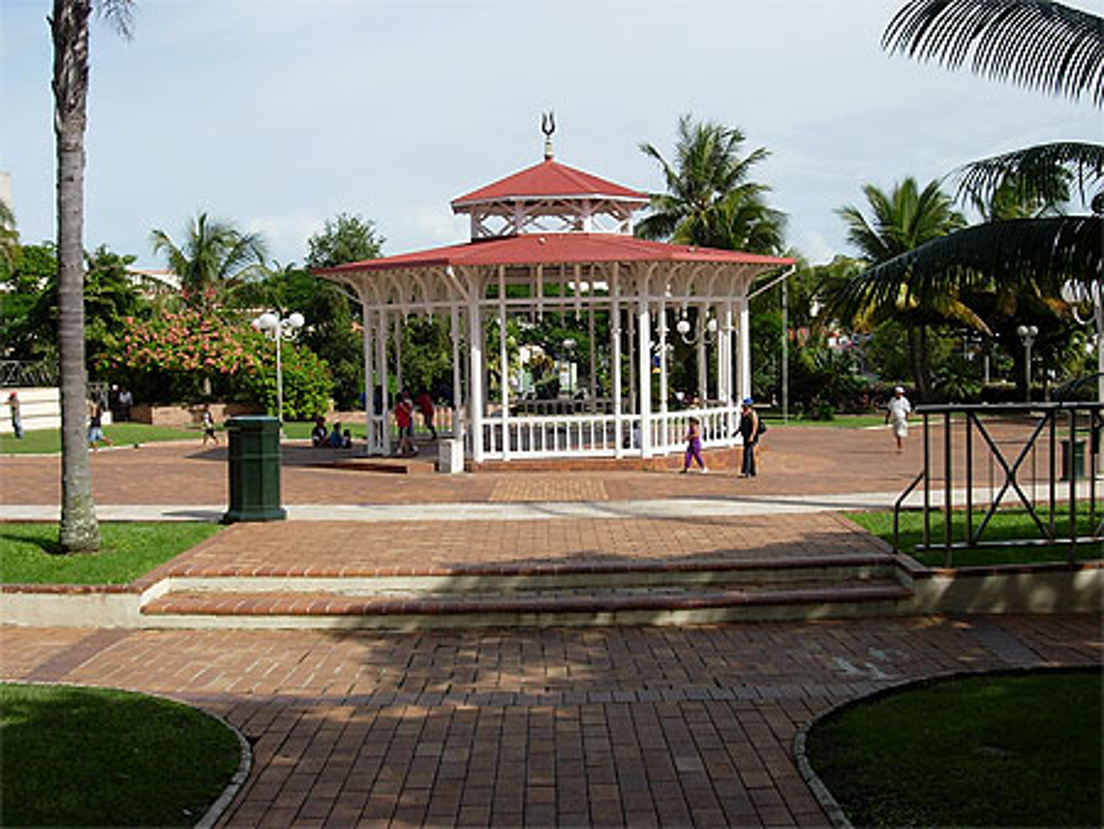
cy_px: 414
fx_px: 1308
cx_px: 552
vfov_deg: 35.2
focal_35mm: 41
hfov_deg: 45.8
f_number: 4.9
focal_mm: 8.5
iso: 79
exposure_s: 1/683
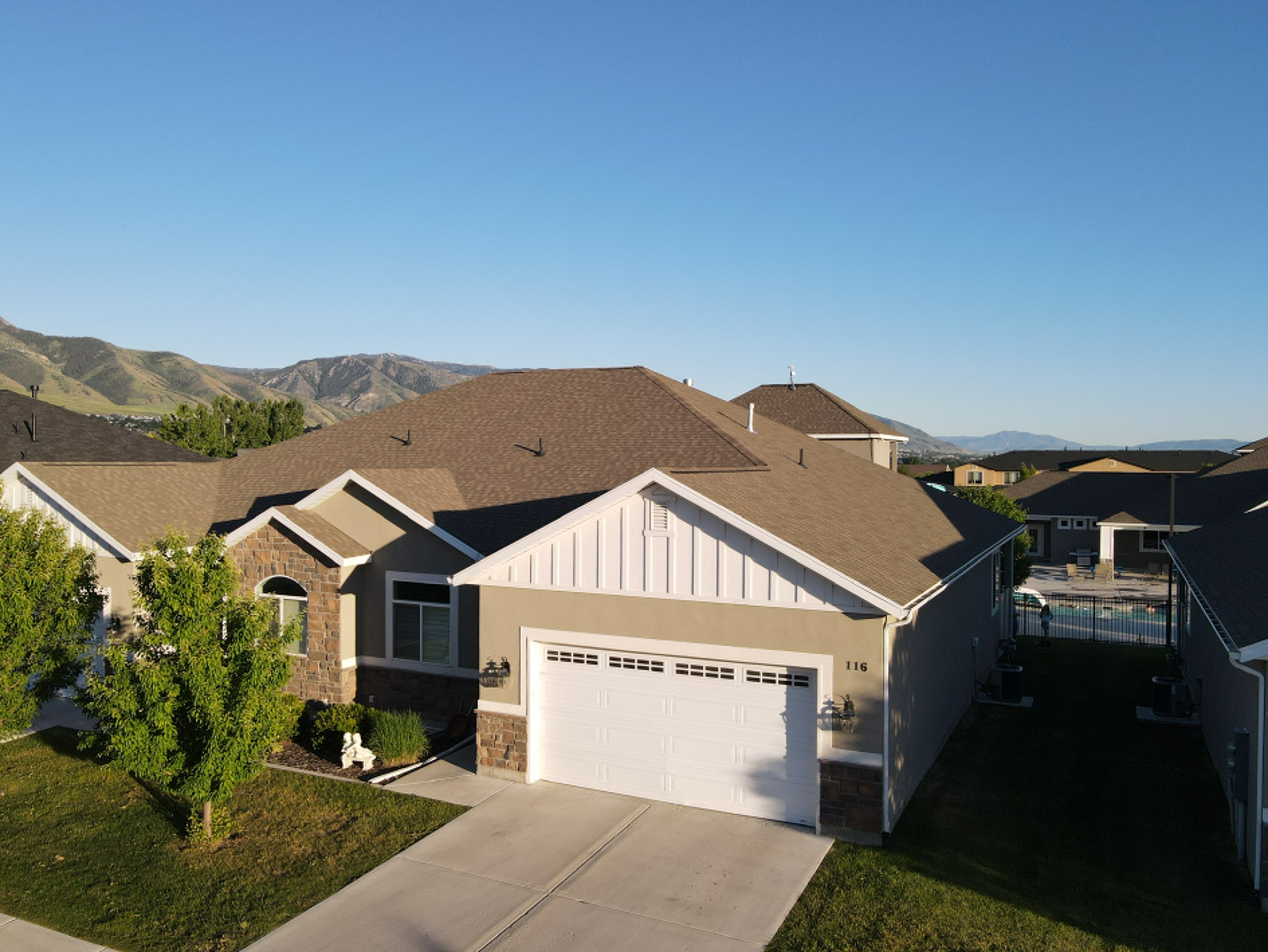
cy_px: 485
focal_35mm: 26
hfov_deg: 67.2
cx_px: 592
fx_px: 953
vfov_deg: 53.1
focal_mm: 4.5
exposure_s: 1/400
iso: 100
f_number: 2.8
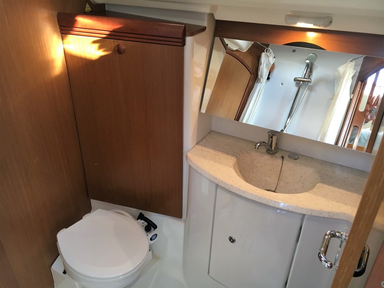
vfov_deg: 48.2
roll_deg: +0.2
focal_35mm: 29
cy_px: 144
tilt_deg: -30.8
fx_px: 322
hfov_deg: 61.7
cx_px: 192
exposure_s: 1/33
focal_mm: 4.15
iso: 125
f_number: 2.2
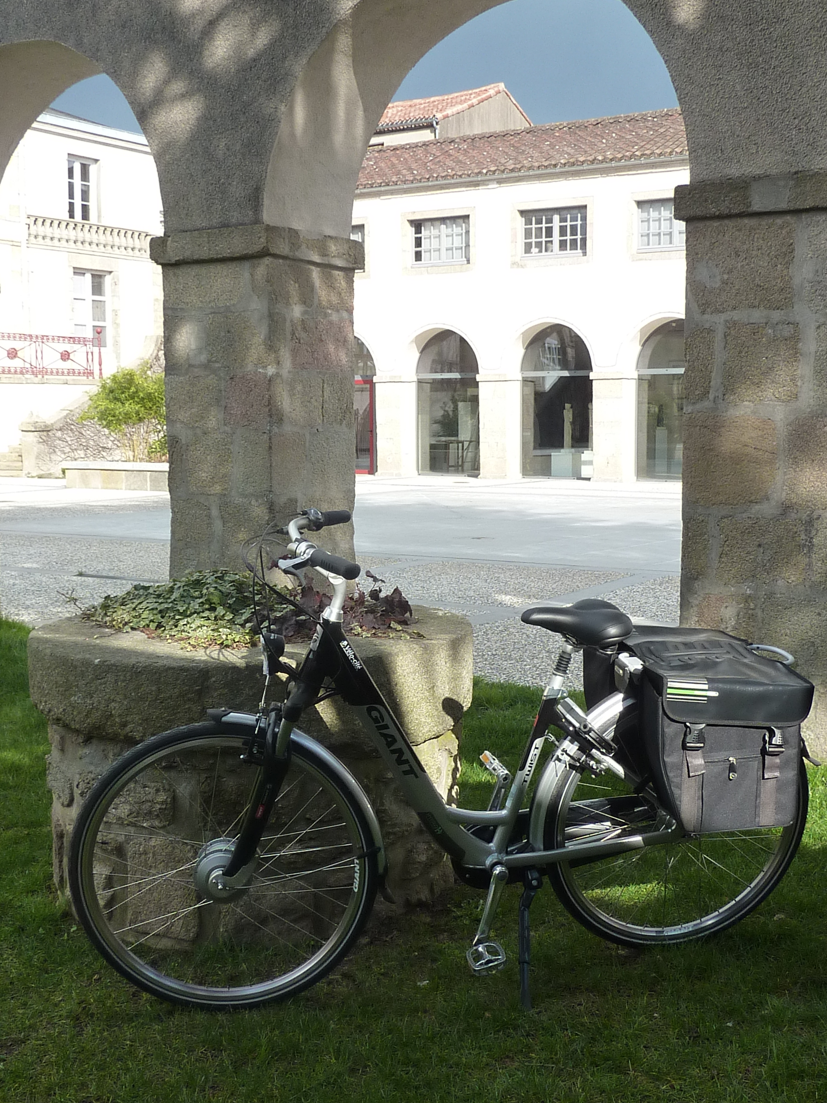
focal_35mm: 44
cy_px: 565
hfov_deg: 32.9
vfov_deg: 42.9
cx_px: 430
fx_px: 1401
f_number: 4
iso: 125
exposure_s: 1/400
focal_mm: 4.7
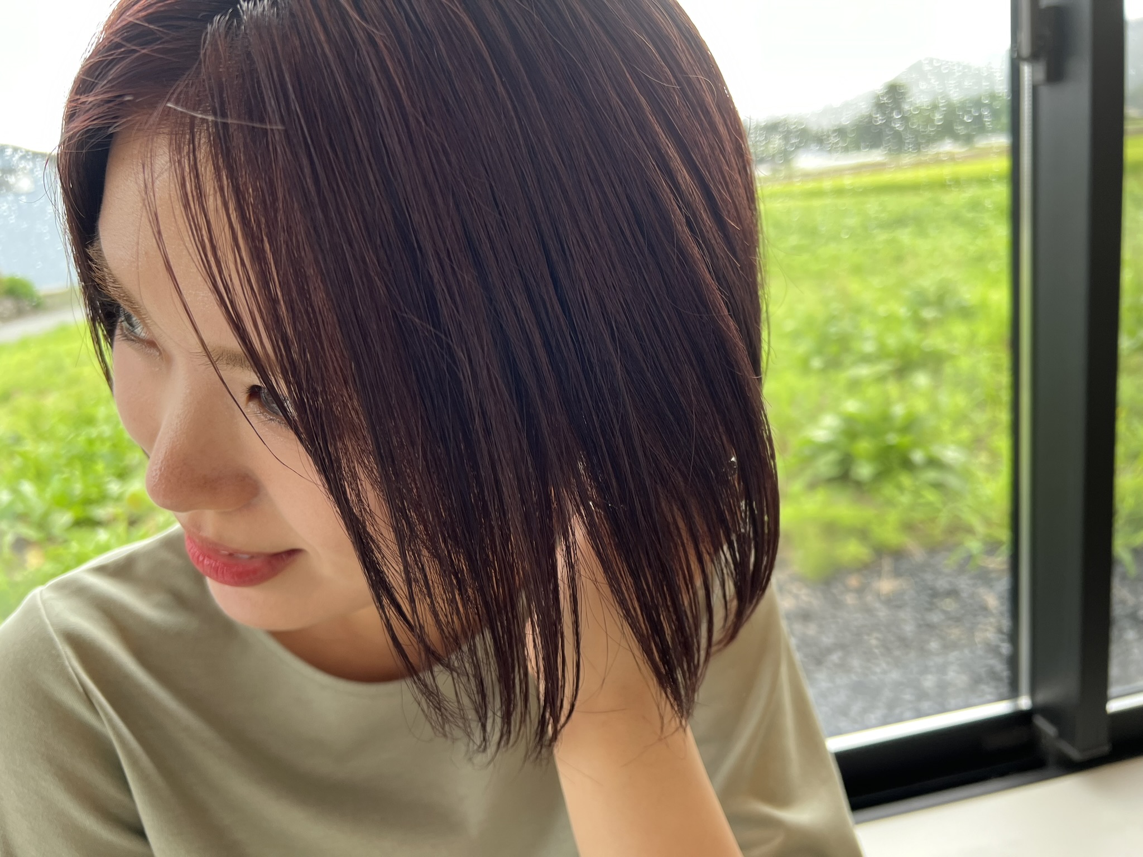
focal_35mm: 26
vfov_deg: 53.1
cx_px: 572
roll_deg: +7.2
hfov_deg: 67.3
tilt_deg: -16.2
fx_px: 859
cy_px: 428
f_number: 1.5
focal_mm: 5.7
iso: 64
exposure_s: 1/121
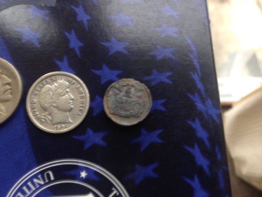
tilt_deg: -78.1
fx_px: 250
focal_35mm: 33
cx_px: 131
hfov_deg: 55.4
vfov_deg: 42.9
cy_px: 98
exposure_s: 1/40
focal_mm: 4.12
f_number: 2.4
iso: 50
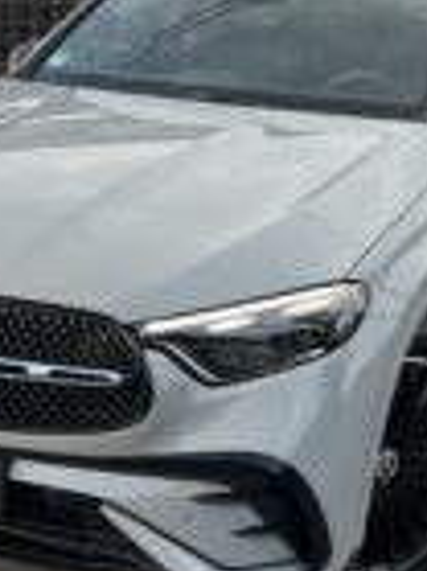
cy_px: 170
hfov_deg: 21.0
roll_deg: -1.2
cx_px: 181
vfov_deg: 27.6
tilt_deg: -11.5
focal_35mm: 70
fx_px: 1153
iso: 50
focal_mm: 5.1
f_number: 1.6
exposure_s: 1/502
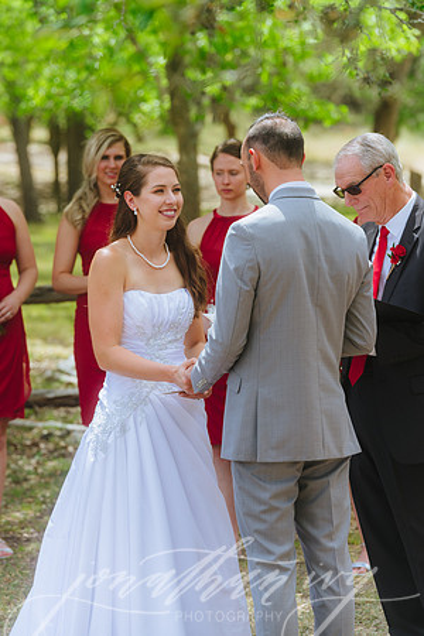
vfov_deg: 11.4
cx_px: 212
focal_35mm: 180
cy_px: 318
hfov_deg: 7.6
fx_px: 3180
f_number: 4
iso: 200
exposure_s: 1/320
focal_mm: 180
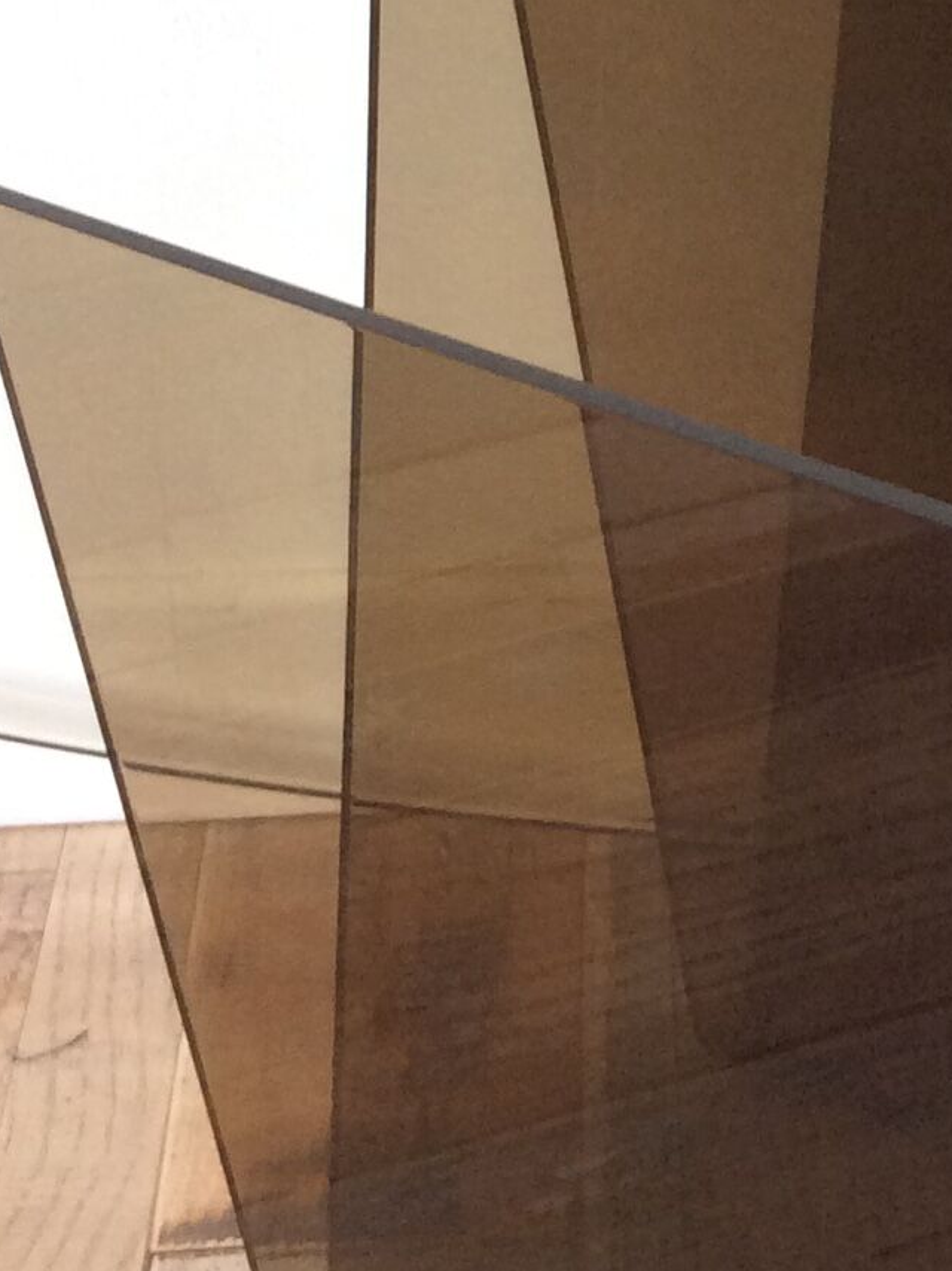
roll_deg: -3.0
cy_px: 582
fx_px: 3559
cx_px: 1410
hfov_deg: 14.3
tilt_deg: -25.6
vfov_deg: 20.2
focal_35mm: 97
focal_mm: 3.3
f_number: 2.4
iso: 64
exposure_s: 1/25
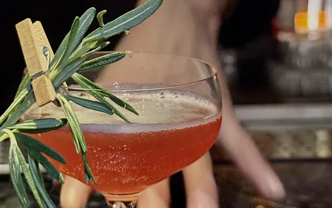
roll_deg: -0.8
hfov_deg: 22.7
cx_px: 115
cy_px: 86
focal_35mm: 91
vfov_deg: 14.4
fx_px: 823
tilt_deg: -9.3
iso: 500
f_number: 1.78
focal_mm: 6.76
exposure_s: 1/33
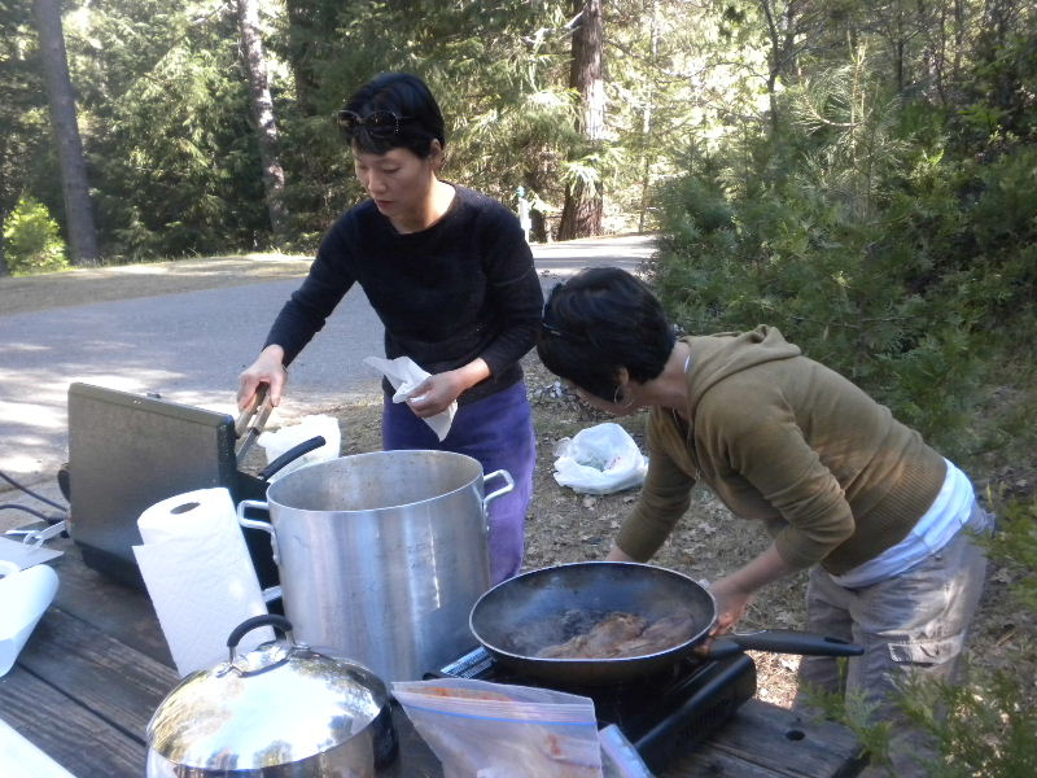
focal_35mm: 37
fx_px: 1108
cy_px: 389
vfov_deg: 38.7
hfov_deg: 50.1
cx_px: 518
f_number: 3.5
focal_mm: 6.6
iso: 400
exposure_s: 1/170
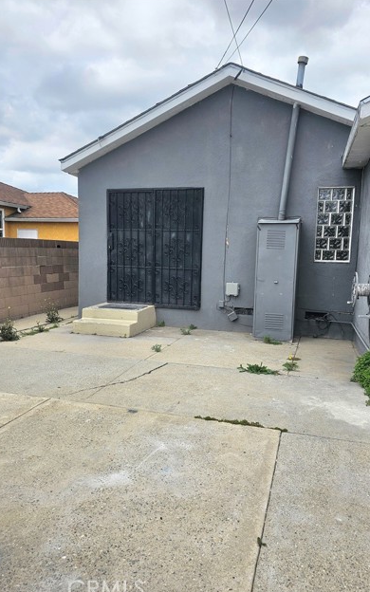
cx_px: 188
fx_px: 403
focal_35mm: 25
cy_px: 299
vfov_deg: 72.5
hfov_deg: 49.3
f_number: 1.7
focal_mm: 6.3
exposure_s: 1/1111
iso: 10
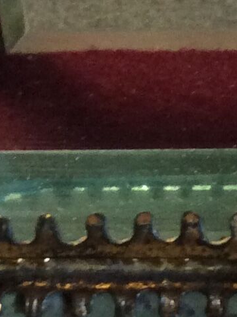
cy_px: 296
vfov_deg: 11.4
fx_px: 1583
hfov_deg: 8.4
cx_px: 317
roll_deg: +0.1
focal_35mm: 173
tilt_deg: -43.0
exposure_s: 1/25
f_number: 2.4
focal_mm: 3.3
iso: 160
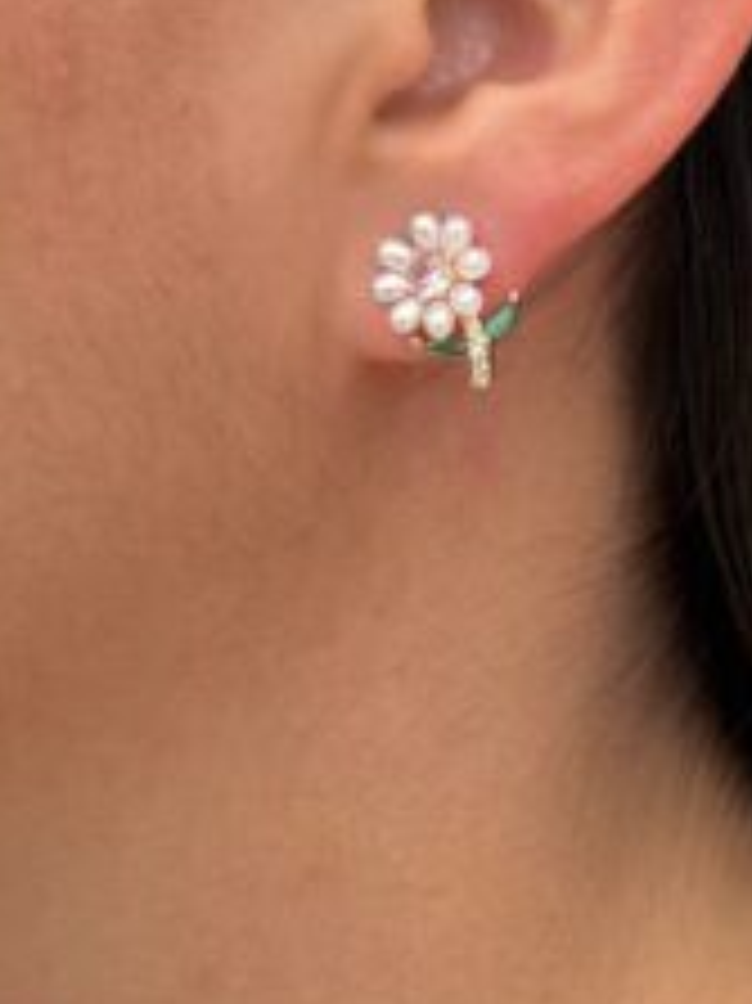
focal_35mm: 86
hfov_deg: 17.1
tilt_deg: -7.4
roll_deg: +1.3
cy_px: 234
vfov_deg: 22.5
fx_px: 2493
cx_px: 455
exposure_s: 1/1429
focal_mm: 6.76
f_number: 1.78
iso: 80
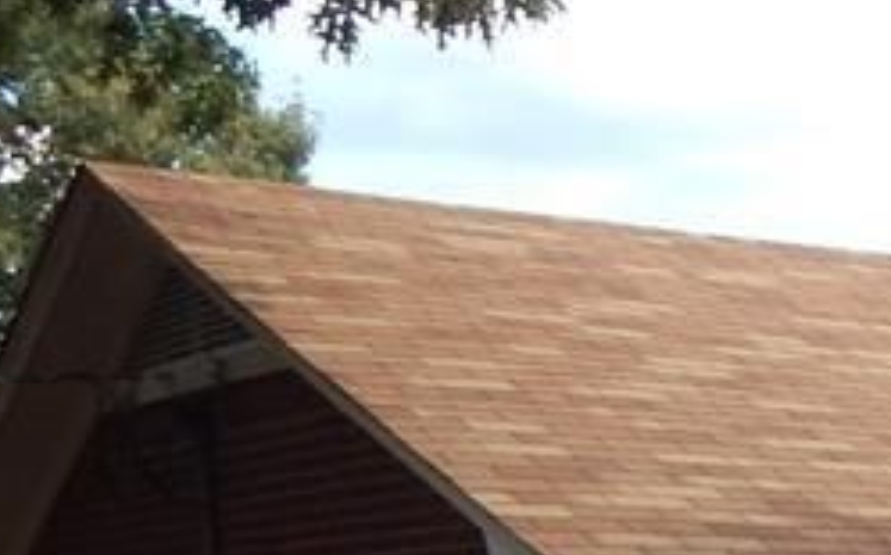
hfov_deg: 17.9
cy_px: 956
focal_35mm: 96
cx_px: 1546
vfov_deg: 12.5
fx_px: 2329
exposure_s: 1/500
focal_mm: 4
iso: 125
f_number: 3
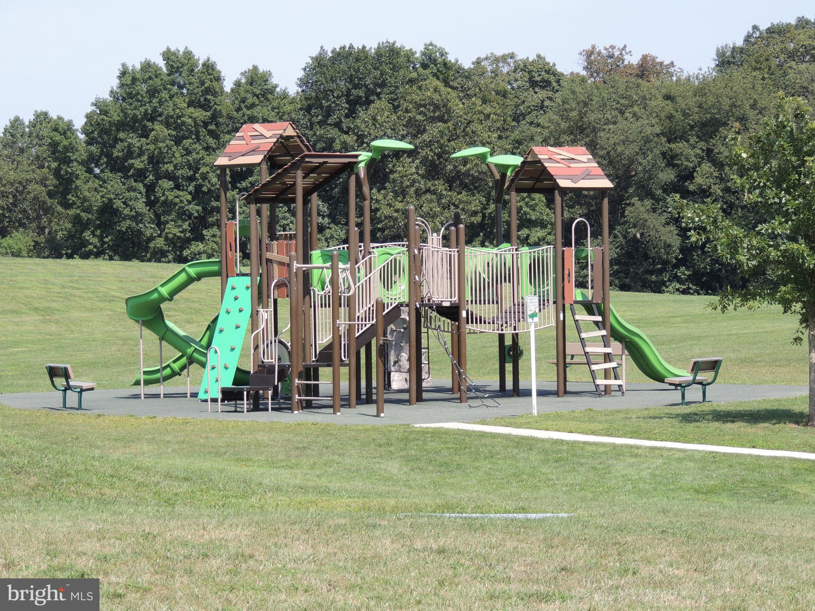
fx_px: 4002
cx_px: 408
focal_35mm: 170
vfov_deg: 8.7
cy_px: 306
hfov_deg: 11.6
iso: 100
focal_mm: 30.3
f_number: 4.5
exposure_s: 1/320
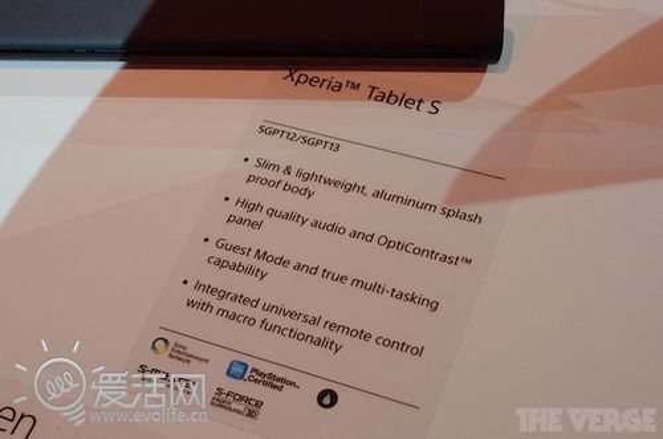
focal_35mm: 60
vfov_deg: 22.5
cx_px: 332
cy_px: 220
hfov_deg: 33.5
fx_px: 1103
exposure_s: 1/160
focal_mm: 40
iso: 4000
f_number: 14
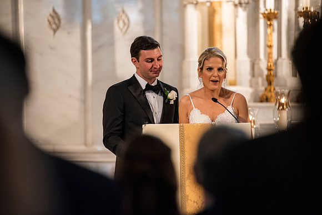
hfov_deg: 10.3
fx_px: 1789
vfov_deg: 6.9
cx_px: 161
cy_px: 108
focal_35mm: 200
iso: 3200
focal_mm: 200
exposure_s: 1/250
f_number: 2.8
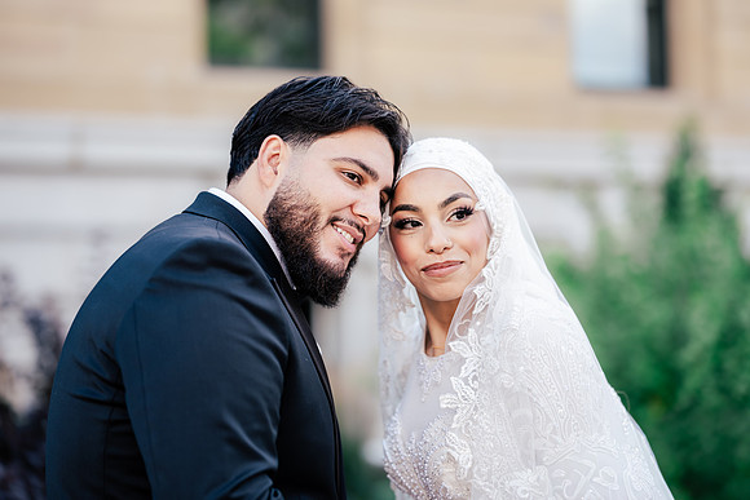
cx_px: 375
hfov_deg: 26.0
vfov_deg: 17.5
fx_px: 1625
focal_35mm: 78
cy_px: 250
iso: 200
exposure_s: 1/1000
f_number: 2
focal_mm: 78
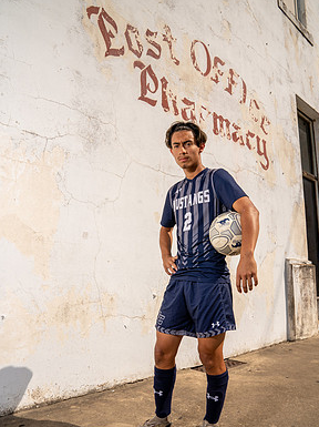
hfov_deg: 51.3
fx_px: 332
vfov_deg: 65.1
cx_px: 165
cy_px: 244
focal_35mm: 27
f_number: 11
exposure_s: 1/250
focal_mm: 24
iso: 125
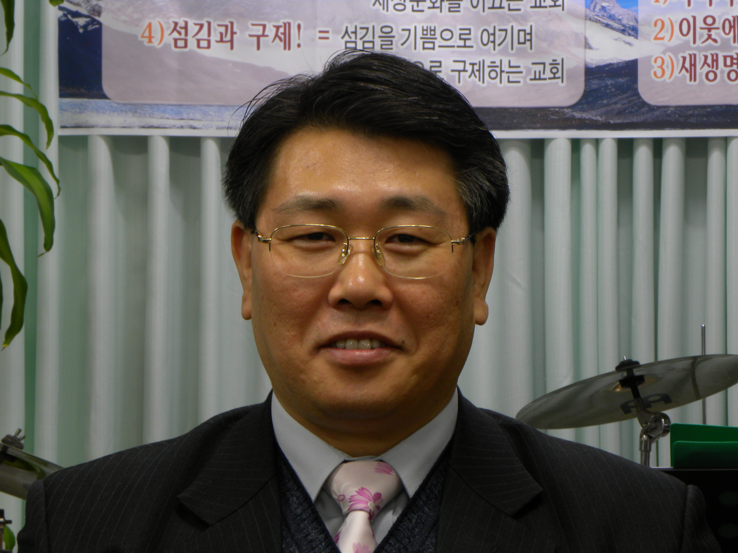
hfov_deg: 16.8
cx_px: 369
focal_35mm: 117
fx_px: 2494
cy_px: 276
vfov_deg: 12.7
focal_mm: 20.8
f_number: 8
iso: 64
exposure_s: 1/2.5
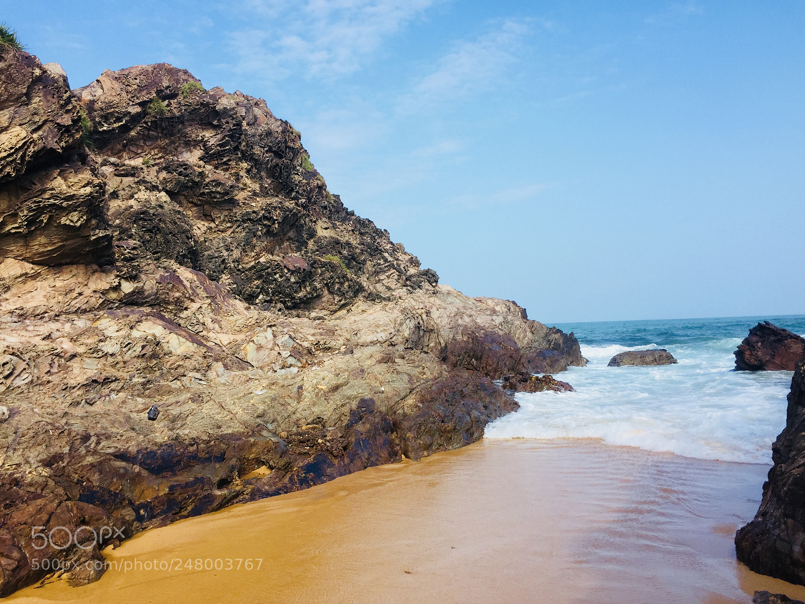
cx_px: 402
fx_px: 674
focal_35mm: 29
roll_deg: +0.9
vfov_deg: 48.2
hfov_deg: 61.7
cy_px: 302
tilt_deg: +0.4
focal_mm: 4.15
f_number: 2.2
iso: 32
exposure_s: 1/1319
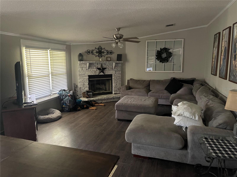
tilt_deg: -7.2
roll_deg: -0.5
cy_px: 88
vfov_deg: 54.9
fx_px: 171
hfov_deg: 69.4
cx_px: 118
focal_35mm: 25
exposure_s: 1/30
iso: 640
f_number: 1.6
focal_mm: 5.1
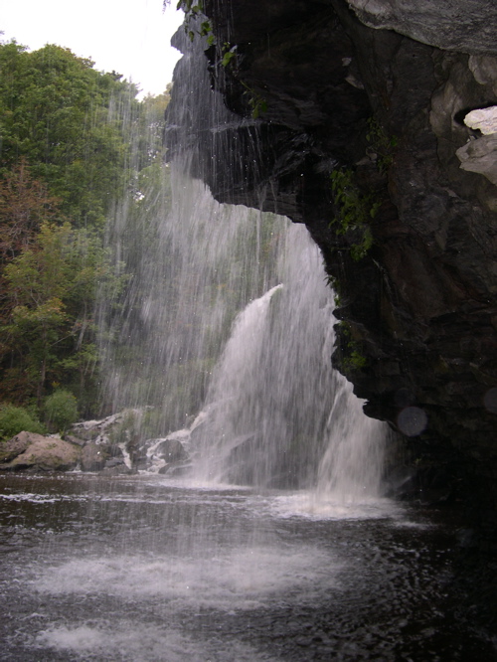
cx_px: 248
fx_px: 727
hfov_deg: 37.7
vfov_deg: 49.0
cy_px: 331
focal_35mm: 38
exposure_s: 1/30
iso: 107
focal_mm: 8
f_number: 2.8
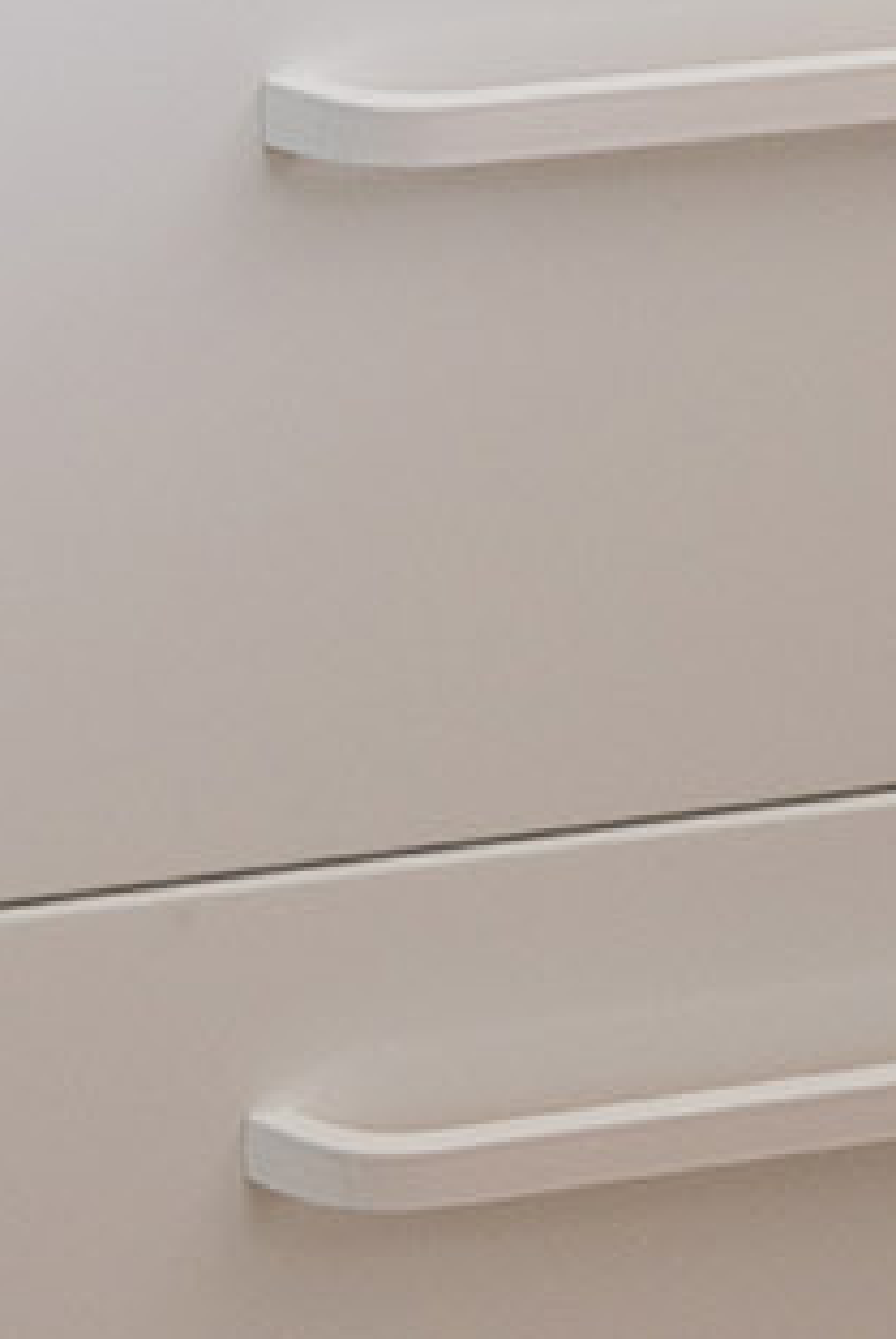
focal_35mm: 174
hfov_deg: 7.5
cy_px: -2169
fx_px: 6474
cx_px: 1946
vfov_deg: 9.9
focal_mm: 32
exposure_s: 1/13
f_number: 8
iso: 640
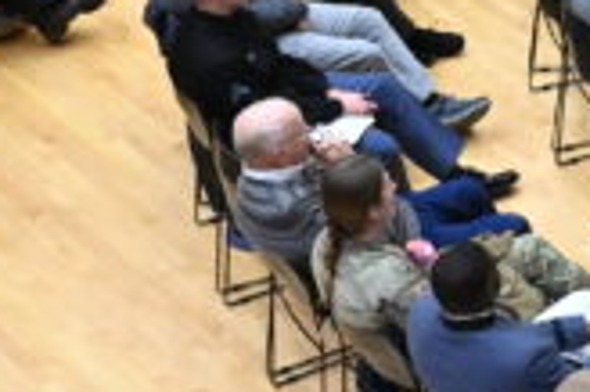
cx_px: 1043
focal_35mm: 150
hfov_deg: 12.6
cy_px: 59
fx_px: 2456
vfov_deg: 9.1
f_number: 2.8
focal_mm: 24
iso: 5000
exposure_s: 1/250
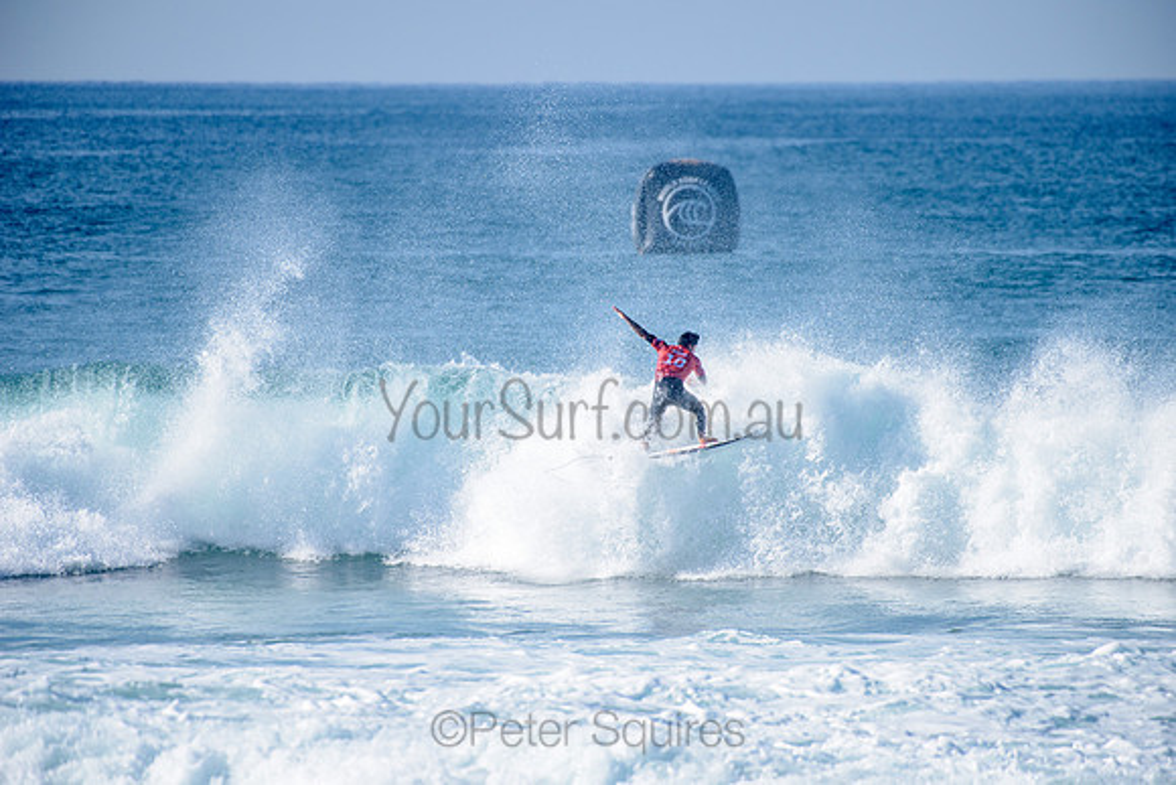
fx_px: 16336
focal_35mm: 500
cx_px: 588
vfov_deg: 2.8
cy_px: 392
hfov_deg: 4.1
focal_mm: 500
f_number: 5.6
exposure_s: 1/2500
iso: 200
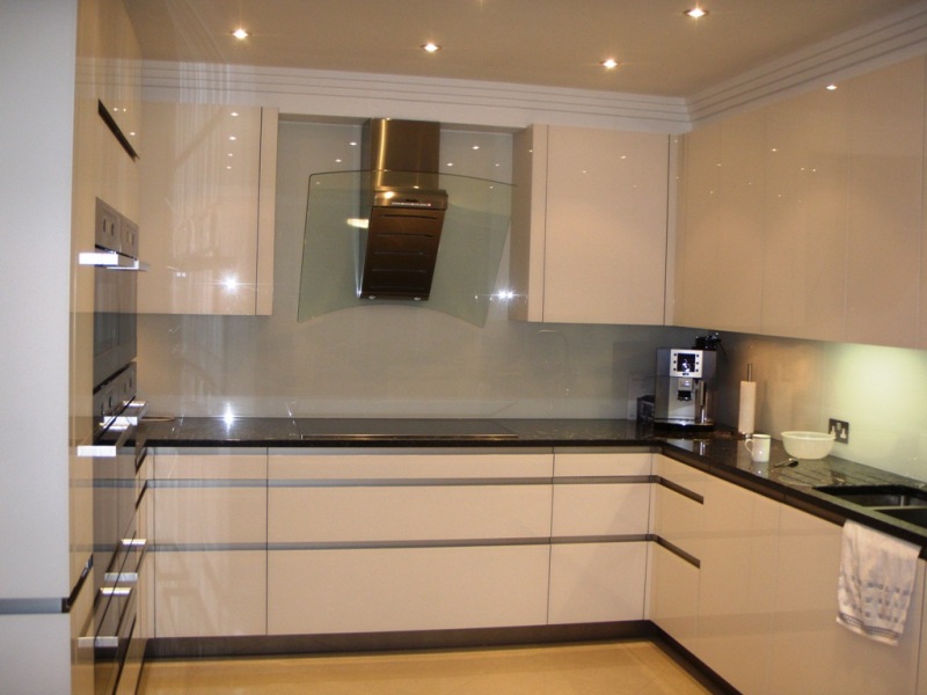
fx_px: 1018
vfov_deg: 37.7
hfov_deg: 49.0
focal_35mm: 38
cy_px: 348
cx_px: 464
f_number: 3.5
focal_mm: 6.7
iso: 160
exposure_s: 1/30
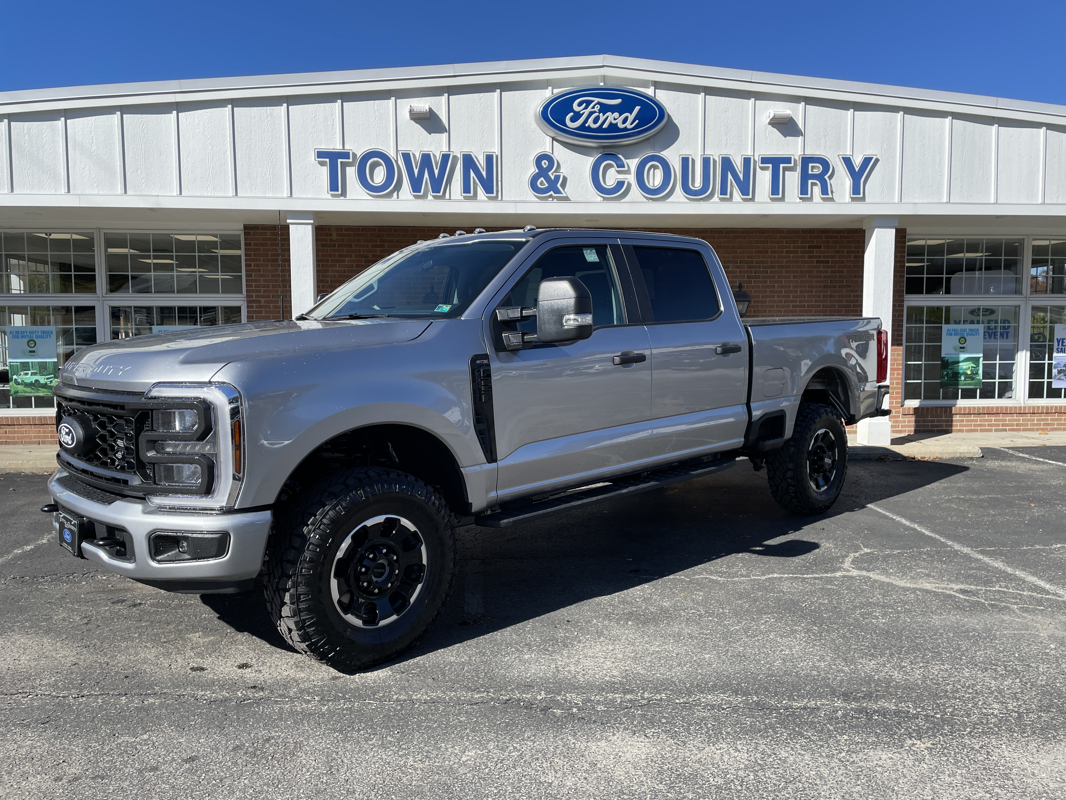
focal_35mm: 26
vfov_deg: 53.1
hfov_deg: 67.3
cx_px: 533
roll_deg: +0.7
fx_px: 801
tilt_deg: -4.1
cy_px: 400
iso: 32
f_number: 1.6
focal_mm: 4.2
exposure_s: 1/3509
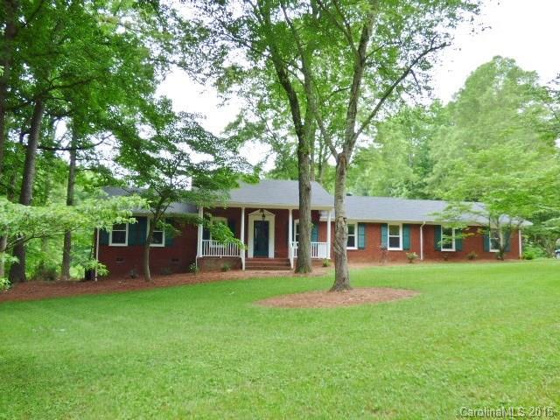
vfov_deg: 46.8
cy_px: 210
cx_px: 280
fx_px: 485
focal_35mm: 30
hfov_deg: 60.0
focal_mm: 5.29
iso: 100
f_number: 3.3
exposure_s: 1/100
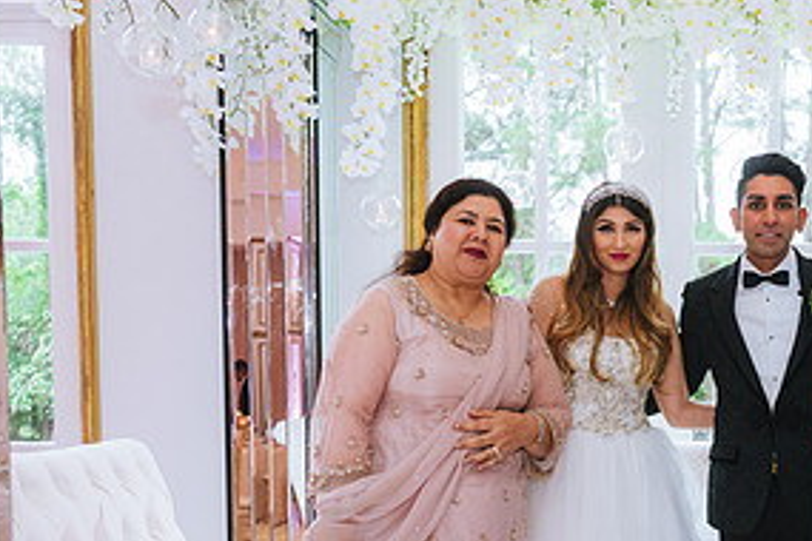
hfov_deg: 33.8
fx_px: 1286
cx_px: 670
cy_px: 477
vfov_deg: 23.2
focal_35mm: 57
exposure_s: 1/200
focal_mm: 28
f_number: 2.8
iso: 800
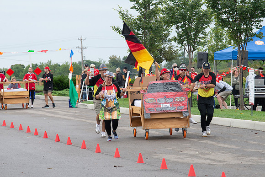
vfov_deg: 5.6
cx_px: 161
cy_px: 85
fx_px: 1808
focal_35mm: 246
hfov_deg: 8.4
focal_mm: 200
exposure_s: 1/250
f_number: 10
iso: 640
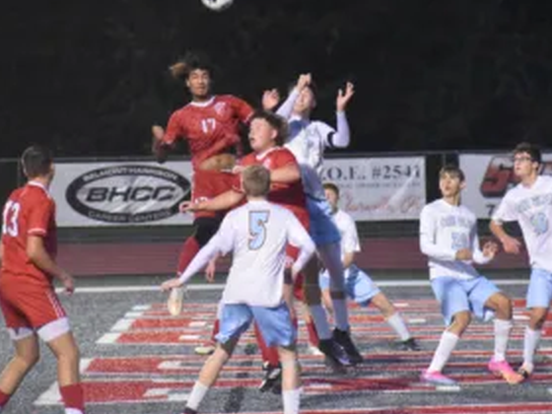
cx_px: 305
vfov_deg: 4.1
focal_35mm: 360
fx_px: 5741
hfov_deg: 5.5
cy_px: 160
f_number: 5
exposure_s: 1/400
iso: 12800
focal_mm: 170
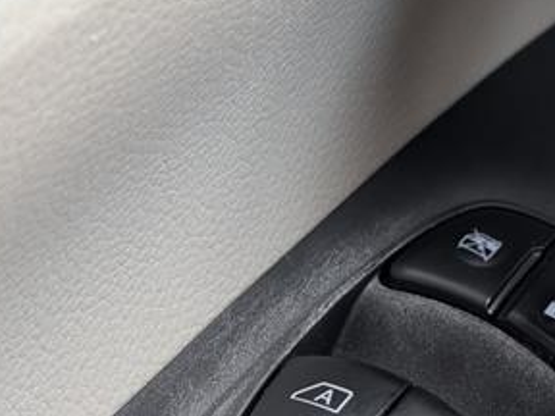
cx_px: 345
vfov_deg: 13.4
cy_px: 387
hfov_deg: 18.0
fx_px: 1748
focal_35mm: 109
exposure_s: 1/1429
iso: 549
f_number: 1.68
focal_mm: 6.9
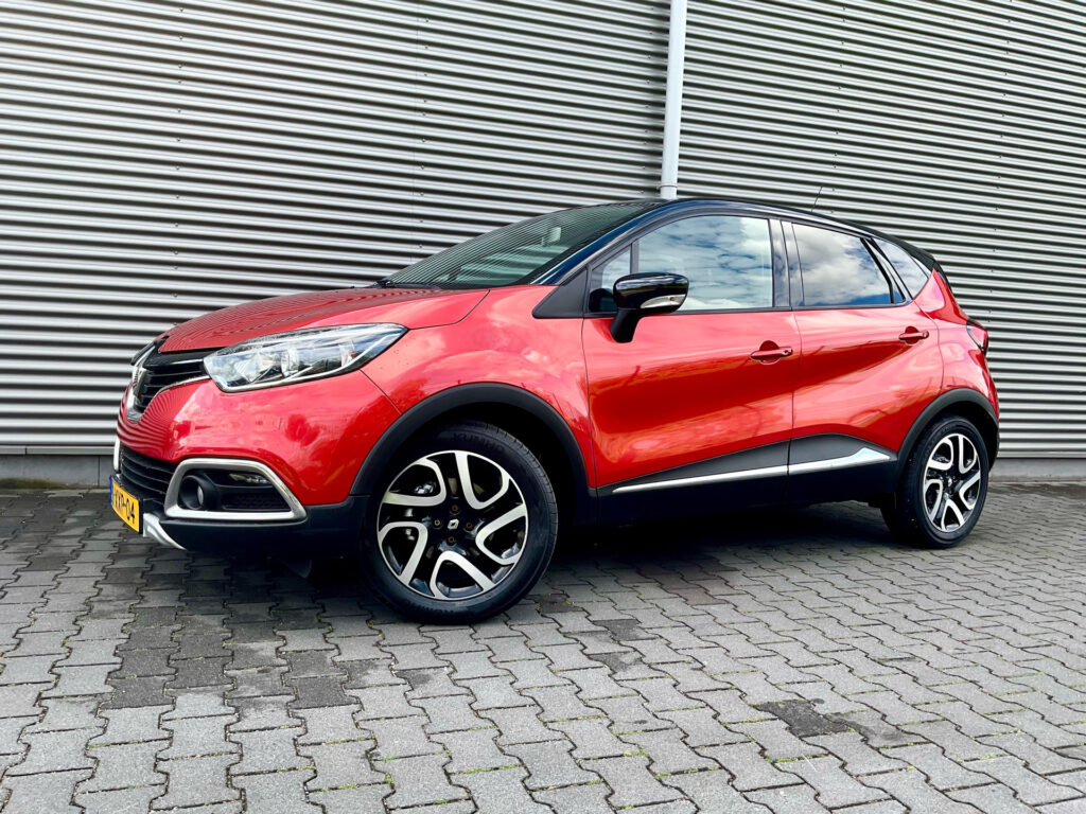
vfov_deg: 48.2
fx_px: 910
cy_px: 407
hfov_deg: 61.7
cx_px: 543
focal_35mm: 29
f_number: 1.8
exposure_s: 1/216
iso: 16
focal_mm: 3
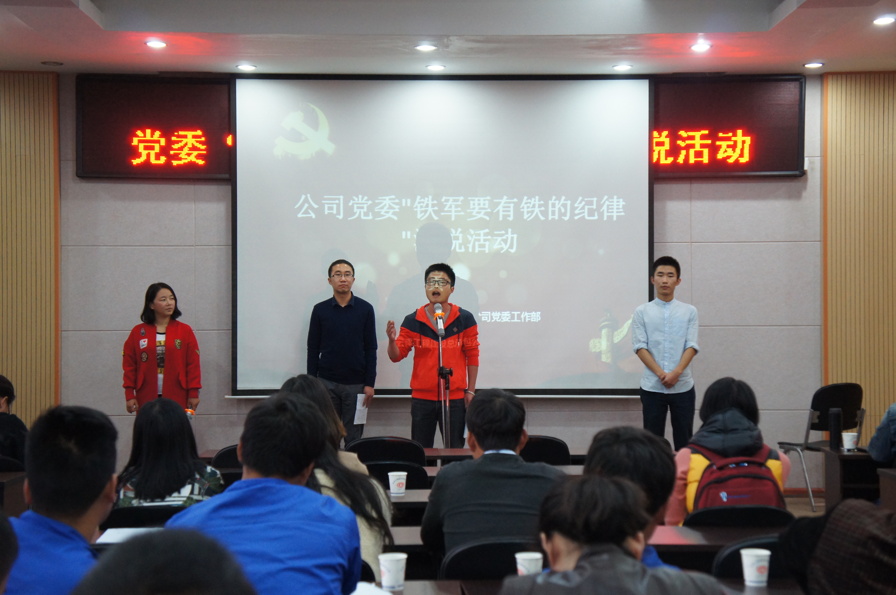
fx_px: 1604
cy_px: 298
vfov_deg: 21.0
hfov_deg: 31.2
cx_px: 448
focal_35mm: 64
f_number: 4.5
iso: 1600
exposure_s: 1/60
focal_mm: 43
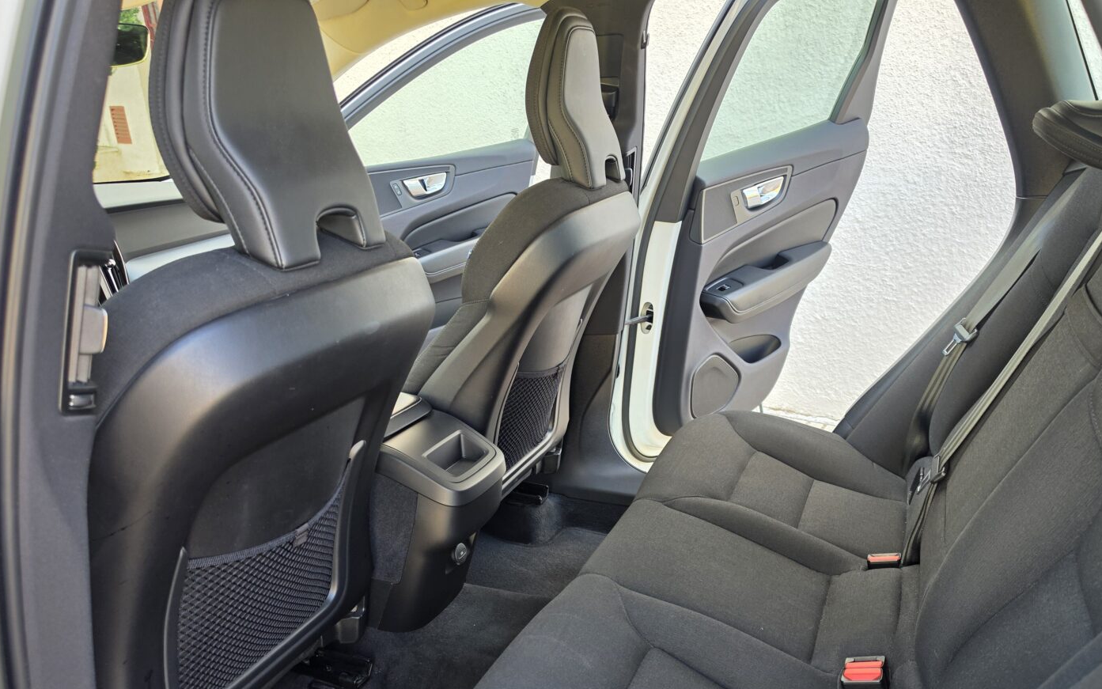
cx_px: 574
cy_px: 474
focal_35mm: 28
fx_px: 841
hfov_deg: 66.4
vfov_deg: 43.7
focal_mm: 6.5
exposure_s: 1/180
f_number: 1.4
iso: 50
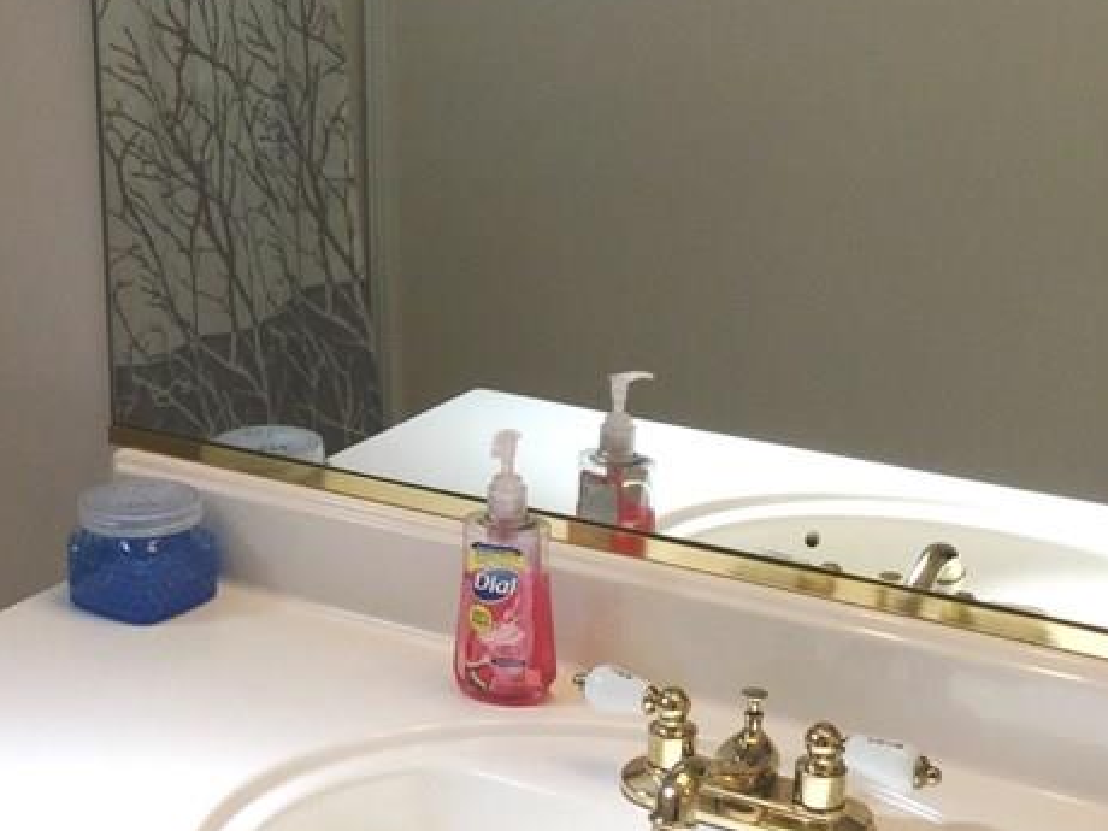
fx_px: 2209
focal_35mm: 69
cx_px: 518
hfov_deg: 28.2
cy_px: 352
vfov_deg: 21.3
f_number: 2.4
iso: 25
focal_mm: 3.3
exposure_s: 1/162
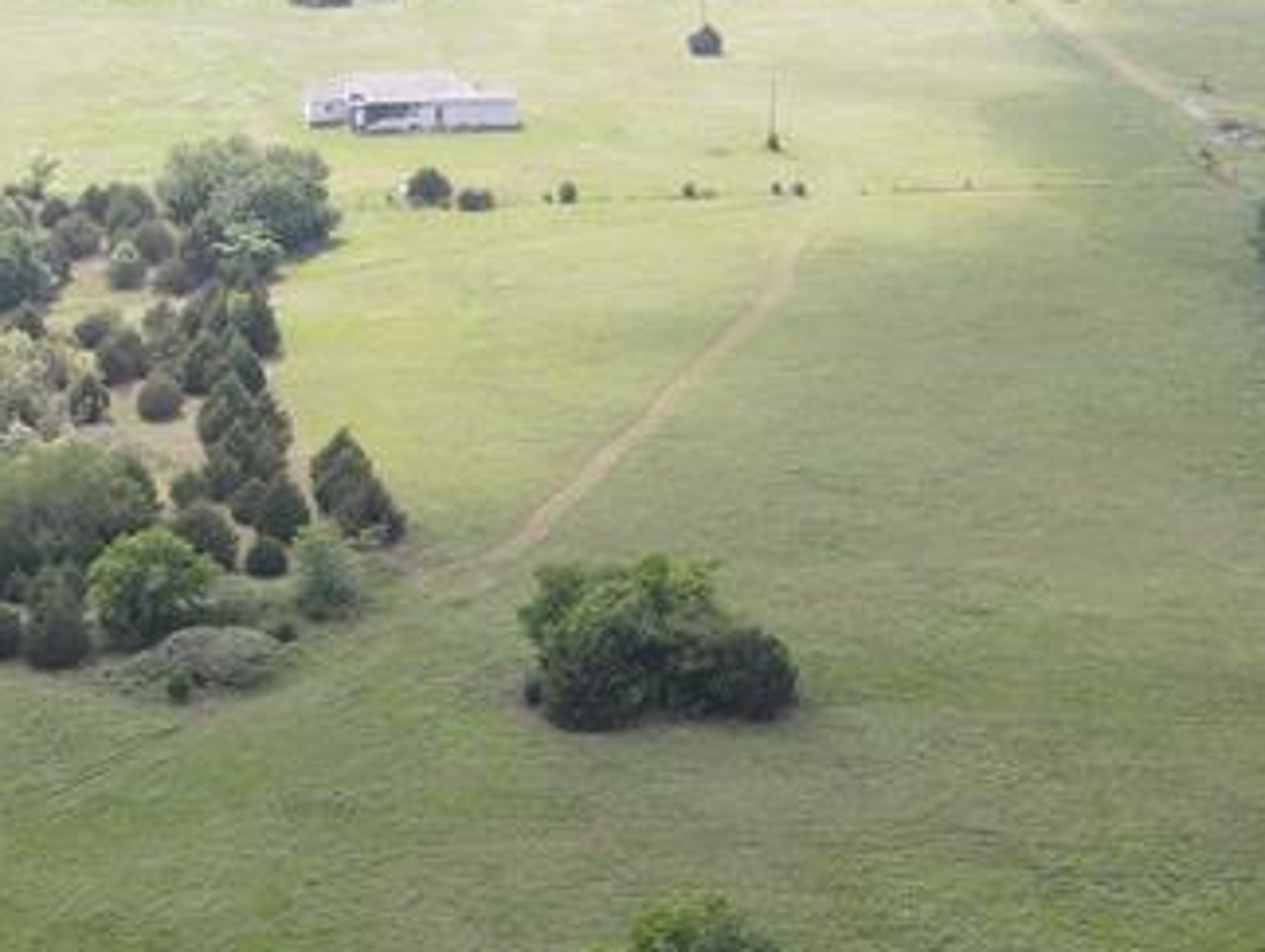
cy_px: 666
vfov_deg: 19.3
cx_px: 298
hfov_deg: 25.3
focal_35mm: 76
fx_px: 2780
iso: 100
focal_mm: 4.5
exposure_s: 1/240
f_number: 2.8
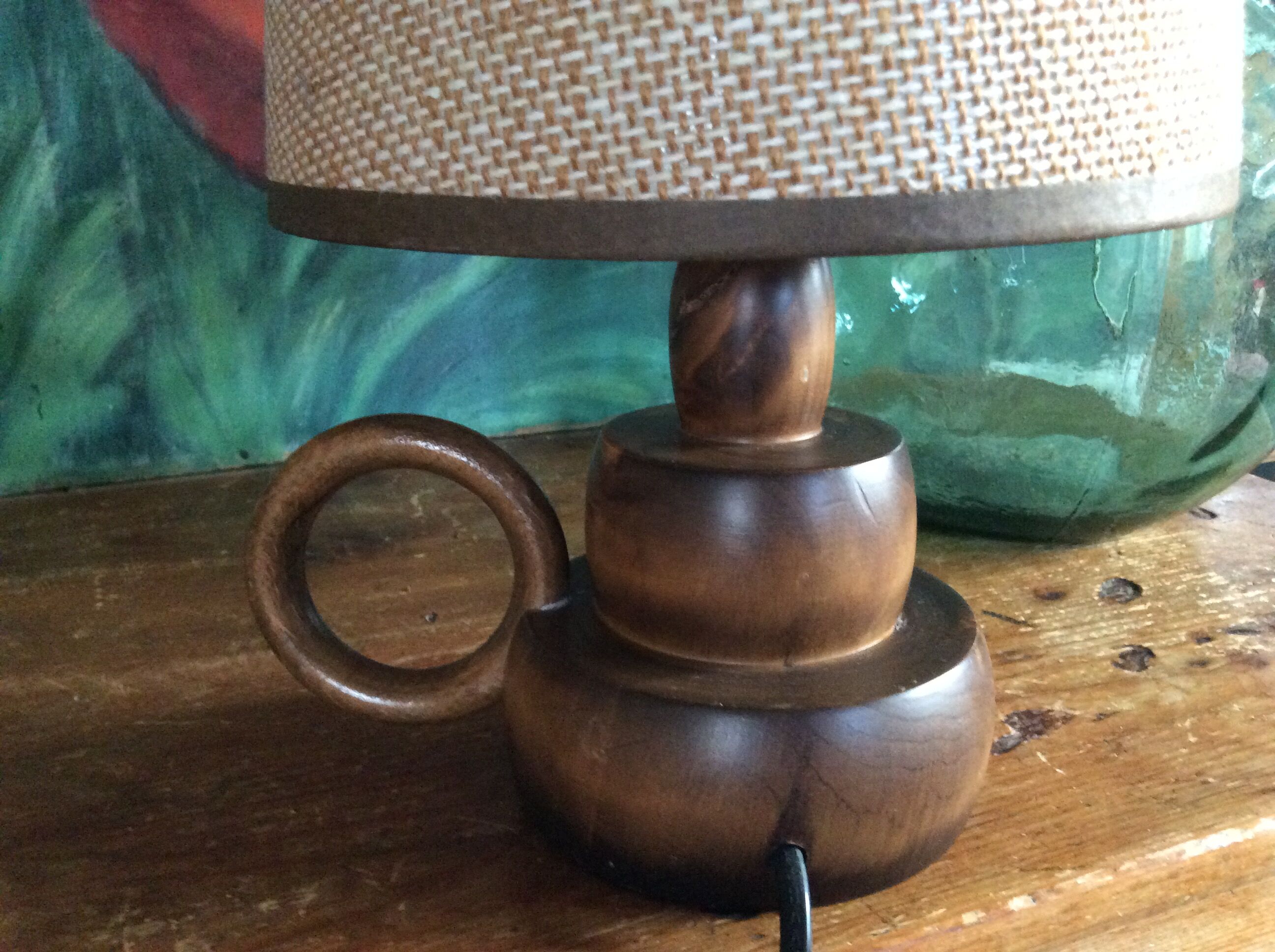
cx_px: 638
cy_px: 476
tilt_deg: -19.7
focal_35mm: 32
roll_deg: +0.3
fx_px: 1177
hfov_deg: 56.9
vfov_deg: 44.1
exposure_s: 1/17
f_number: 2.4
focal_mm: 3.3
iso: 320
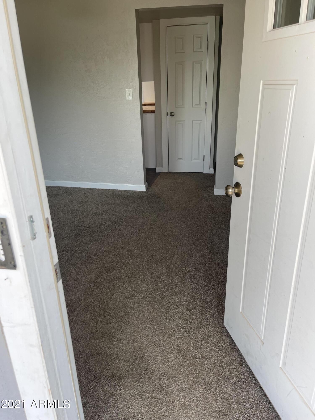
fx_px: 315
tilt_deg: -23.5
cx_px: 158
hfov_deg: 53.1
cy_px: 210
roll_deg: +2.5
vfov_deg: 67.3
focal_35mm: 26
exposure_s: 1/248
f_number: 1.6
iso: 32
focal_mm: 5.1
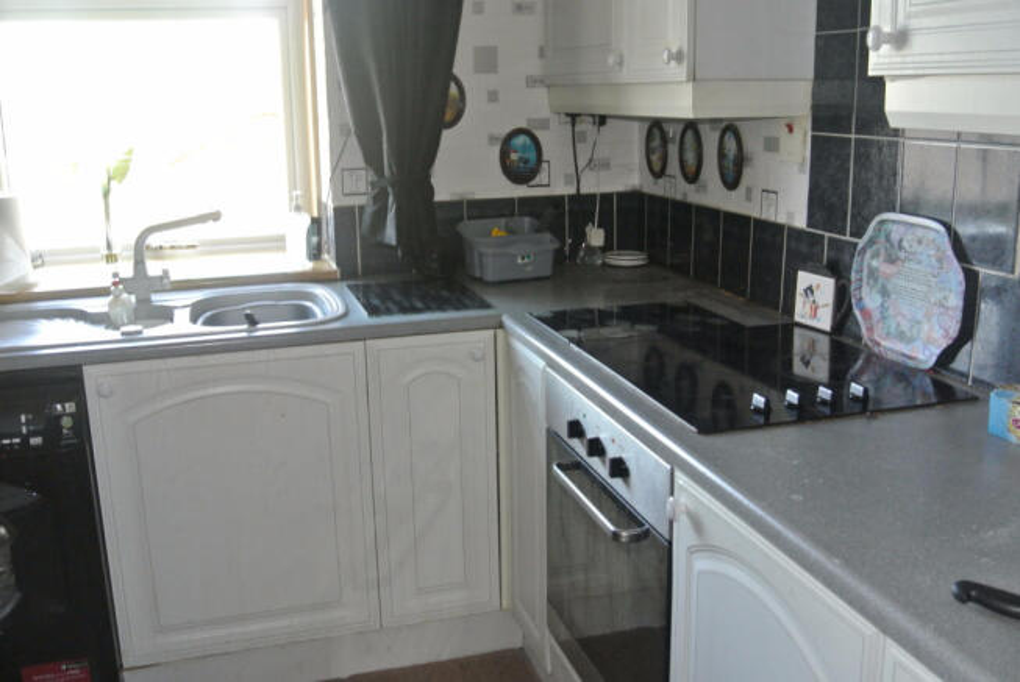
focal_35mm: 35
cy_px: 341
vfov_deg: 37.9
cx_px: 510
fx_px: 993
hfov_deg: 54.4
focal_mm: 13
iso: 800
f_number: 3.8
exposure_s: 1/60
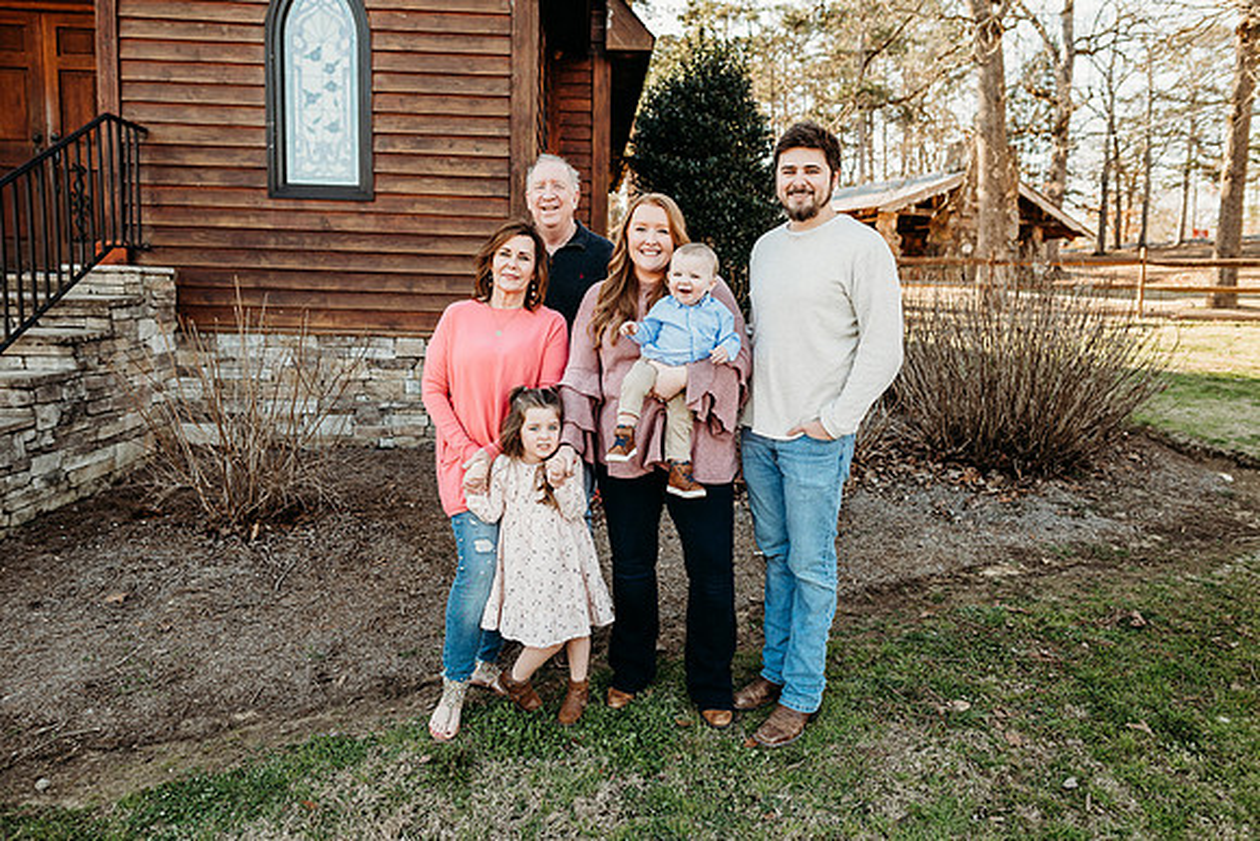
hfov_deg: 73.7
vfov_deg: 53.2
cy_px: 420
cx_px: 630
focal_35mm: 24
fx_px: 840
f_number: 2.8
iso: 250
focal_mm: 24
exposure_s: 1/320
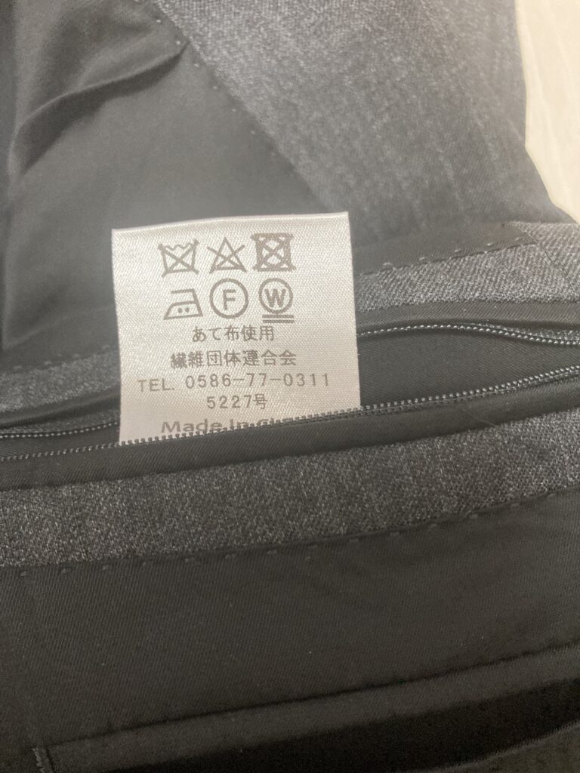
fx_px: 626
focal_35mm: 28
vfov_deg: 63.4
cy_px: 386
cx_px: 290
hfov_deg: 49.7
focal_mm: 3.99
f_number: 1.8
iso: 320
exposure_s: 1/56
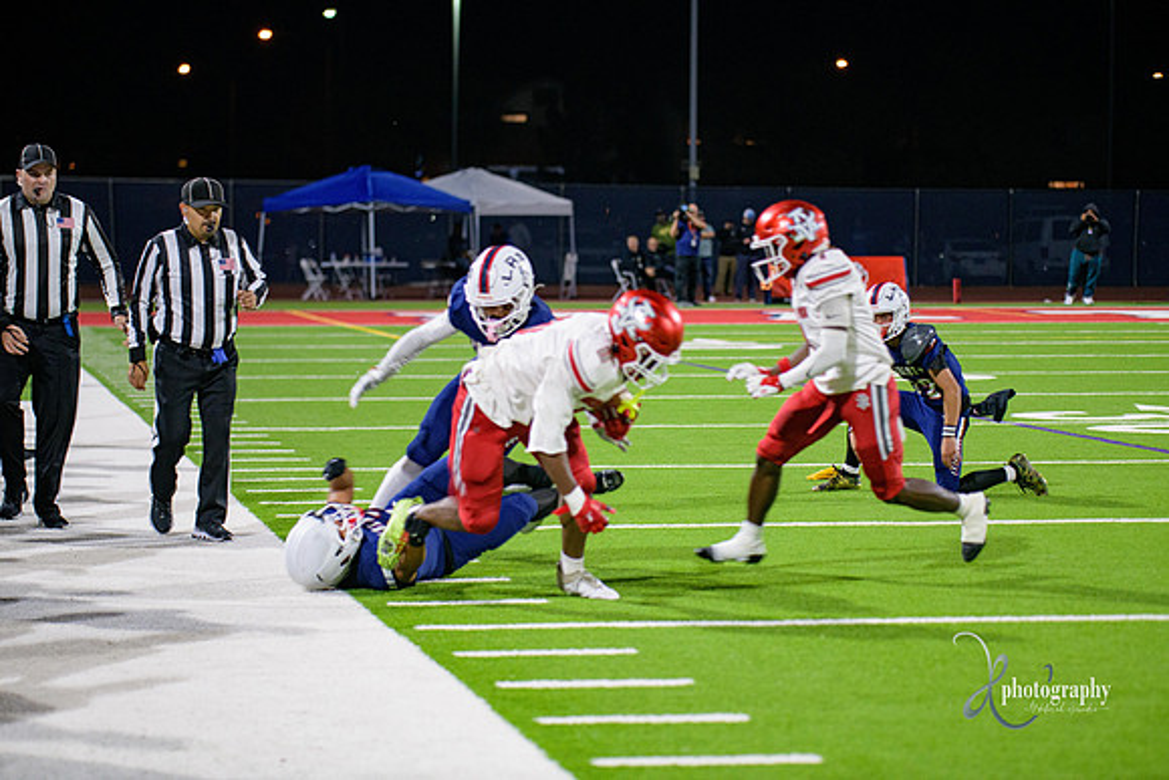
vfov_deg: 11.4
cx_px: 584
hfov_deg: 17.1
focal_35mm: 120
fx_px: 3897
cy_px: 390
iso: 2000
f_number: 2.8
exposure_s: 1/250
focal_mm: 120
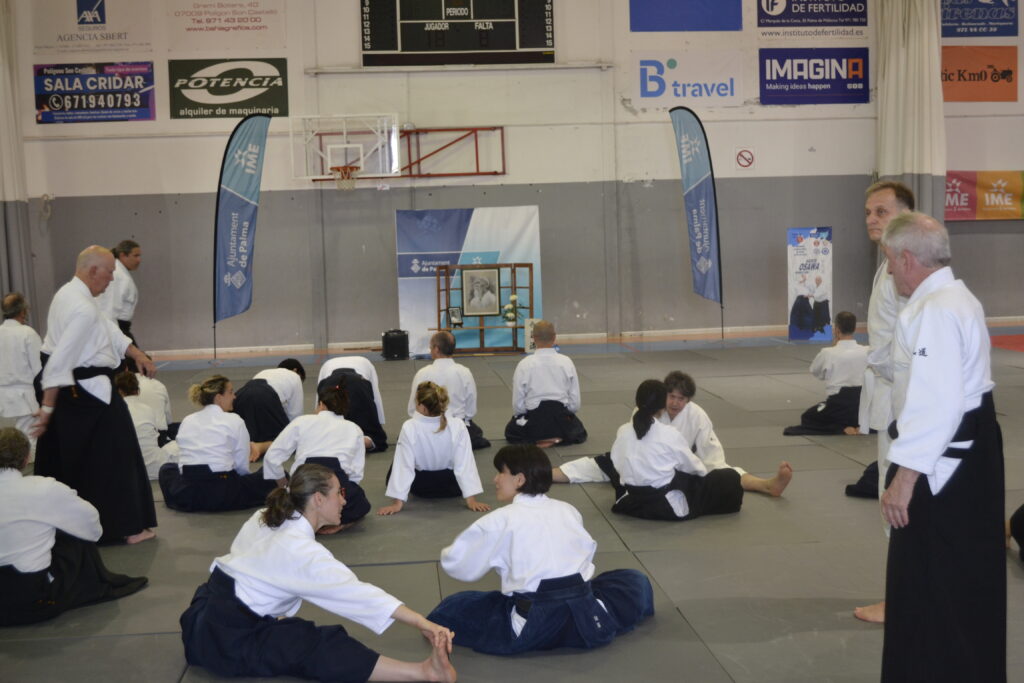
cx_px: 512
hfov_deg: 46.4
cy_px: 342
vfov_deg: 31.9
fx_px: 1195
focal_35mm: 42
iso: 800
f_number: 4.5
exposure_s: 1/60
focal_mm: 28
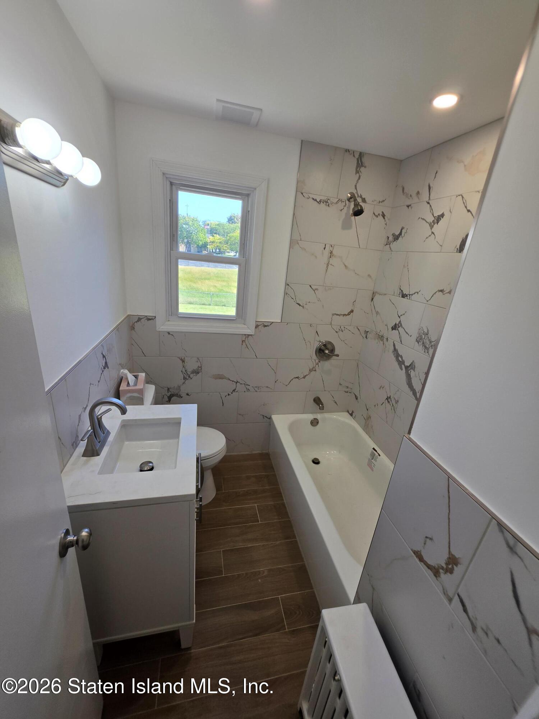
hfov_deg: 89.9
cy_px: 360
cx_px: 270
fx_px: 270
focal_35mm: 13
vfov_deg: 106.2
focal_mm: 2.2
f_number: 1.9
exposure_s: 1/120
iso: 25
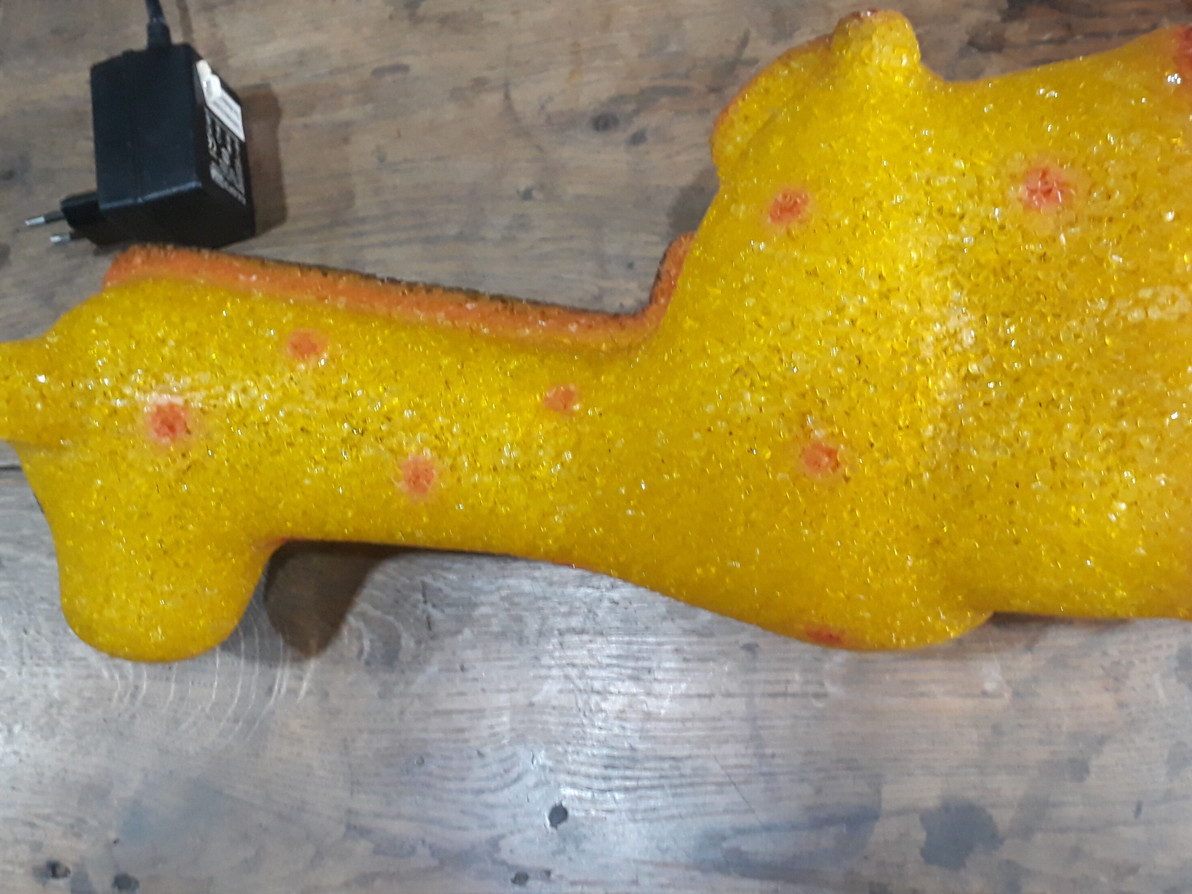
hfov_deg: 49.0
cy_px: 400
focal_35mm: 38
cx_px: 608
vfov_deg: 37.7
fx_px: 1309
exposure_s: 1/33
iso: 200
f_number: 1.9
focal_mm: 3.6
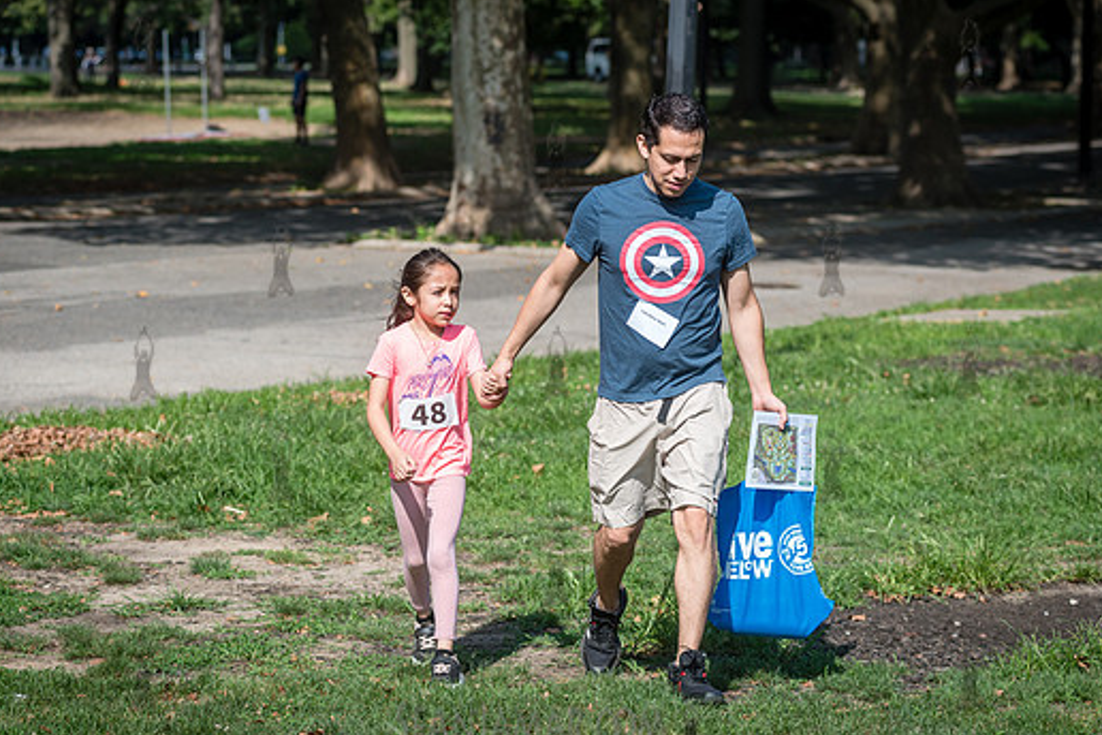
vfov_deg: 11.6
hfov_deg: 17.3
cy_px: 362
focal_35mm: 118
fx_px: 3612
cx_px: 555
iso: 200
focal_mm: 105
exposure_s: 1/1600
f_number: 4
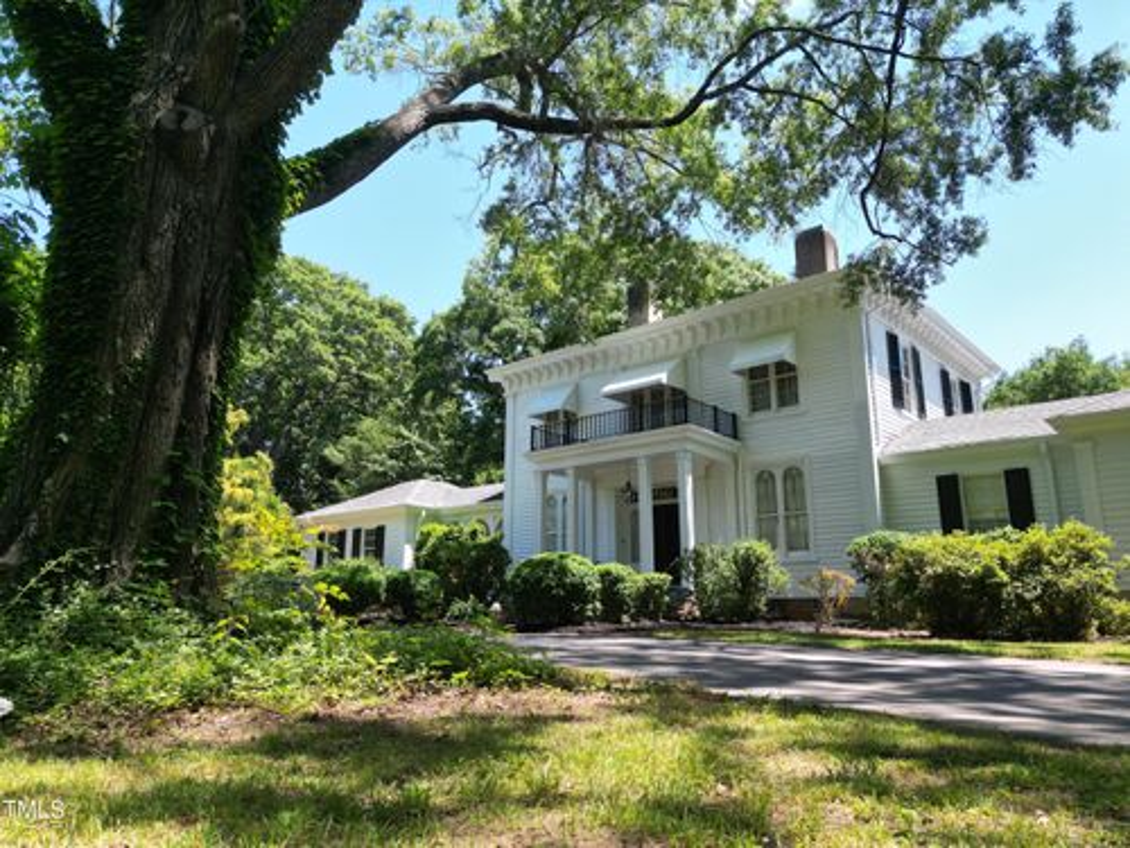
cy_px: 424
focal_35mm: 24
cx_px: 565
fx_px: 783
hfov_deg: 71.6
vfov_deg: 56.8
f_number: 1.7
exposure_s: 1/1000
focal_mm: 6.72
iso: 110
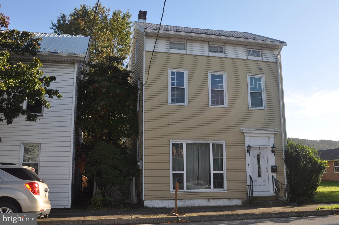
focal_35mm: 36
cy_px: 112
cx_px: 170
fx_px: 339
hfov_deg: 53.2
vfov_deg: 36.8
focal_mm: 24
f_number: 9
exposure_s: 1/200
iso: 200
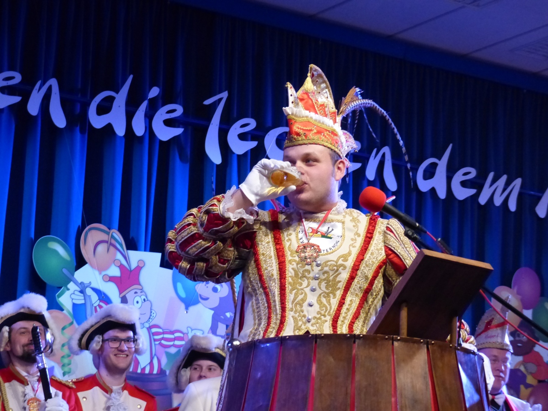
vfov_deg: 11.8
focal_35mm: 126
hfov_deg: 15.6
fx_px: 1995
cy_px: 206
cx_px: 274
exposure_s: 1/160
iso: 800
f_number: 2.8
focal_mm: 22.6
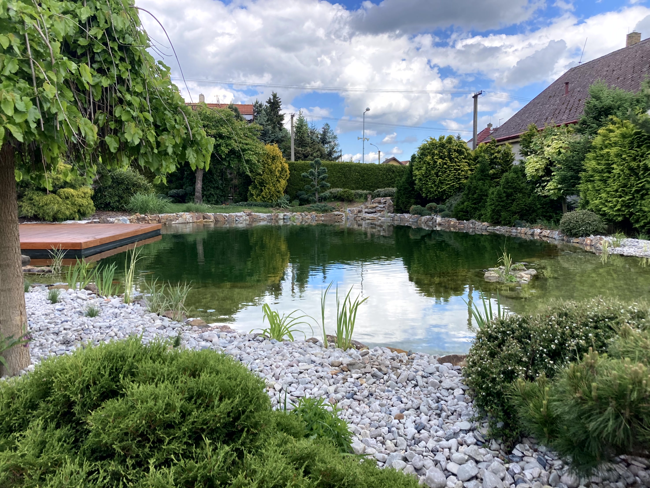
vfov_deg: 49.8
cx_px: 325
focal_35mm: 28
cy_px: 244
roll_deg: -0.6
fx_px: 526
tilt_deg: -4.1
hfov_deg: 63.4
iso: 20
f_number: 1.8
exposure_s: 1/941
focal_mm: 3.99
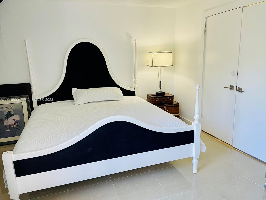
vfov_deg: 53.1
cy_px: 100
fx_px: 200
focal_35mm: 26
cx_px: 133
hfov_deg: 67.3
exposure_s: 1/60
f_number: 1.6
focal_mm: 4.2
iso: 80
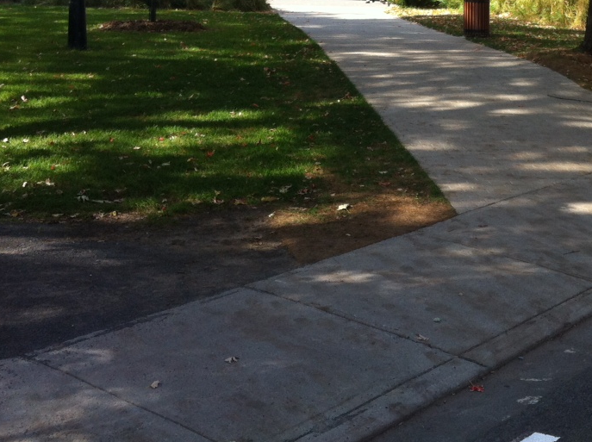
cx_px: 458
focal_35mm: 66
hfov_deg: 28.9
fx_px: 1127
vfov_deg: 21.7
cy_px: 46
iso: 80
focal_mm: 3.85
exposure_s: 1/318
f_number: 2.8
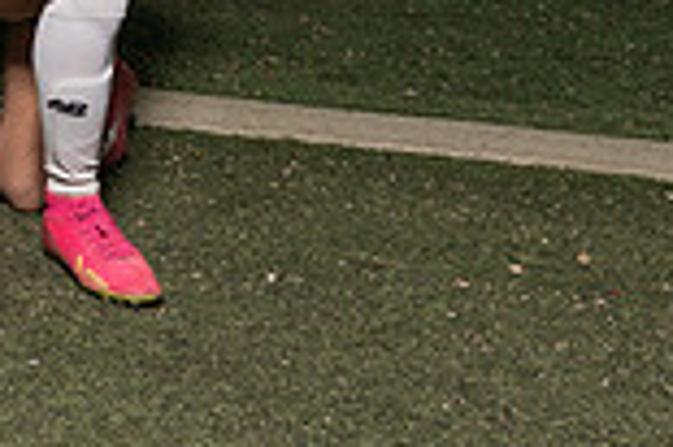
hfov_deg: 17.7
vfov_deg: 13.3
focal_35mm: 97
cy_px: -218
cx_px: -472
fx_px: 1811
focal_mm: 24
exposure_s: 1/80
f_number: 8
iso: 320
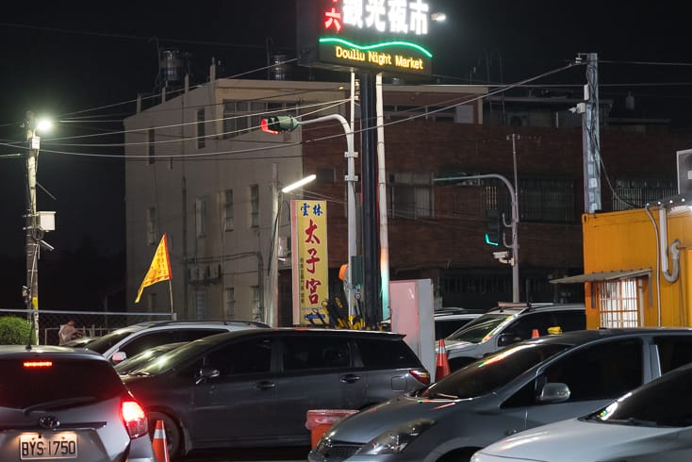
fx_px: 1808
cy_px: 192
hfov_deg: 21.7
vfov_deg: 14.6
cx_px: 358
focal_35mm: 94
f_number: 4
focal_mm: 69
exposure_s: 1/60
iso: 5000
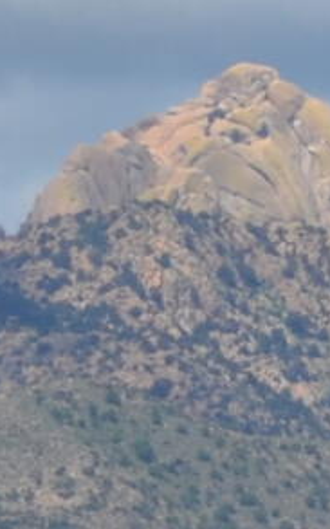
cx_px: 1051
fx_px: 20746
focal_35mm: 1441
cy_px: 603
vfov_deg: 1.5
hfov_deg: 0.9
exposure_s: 1/320
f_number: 9
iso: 100
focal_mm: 92
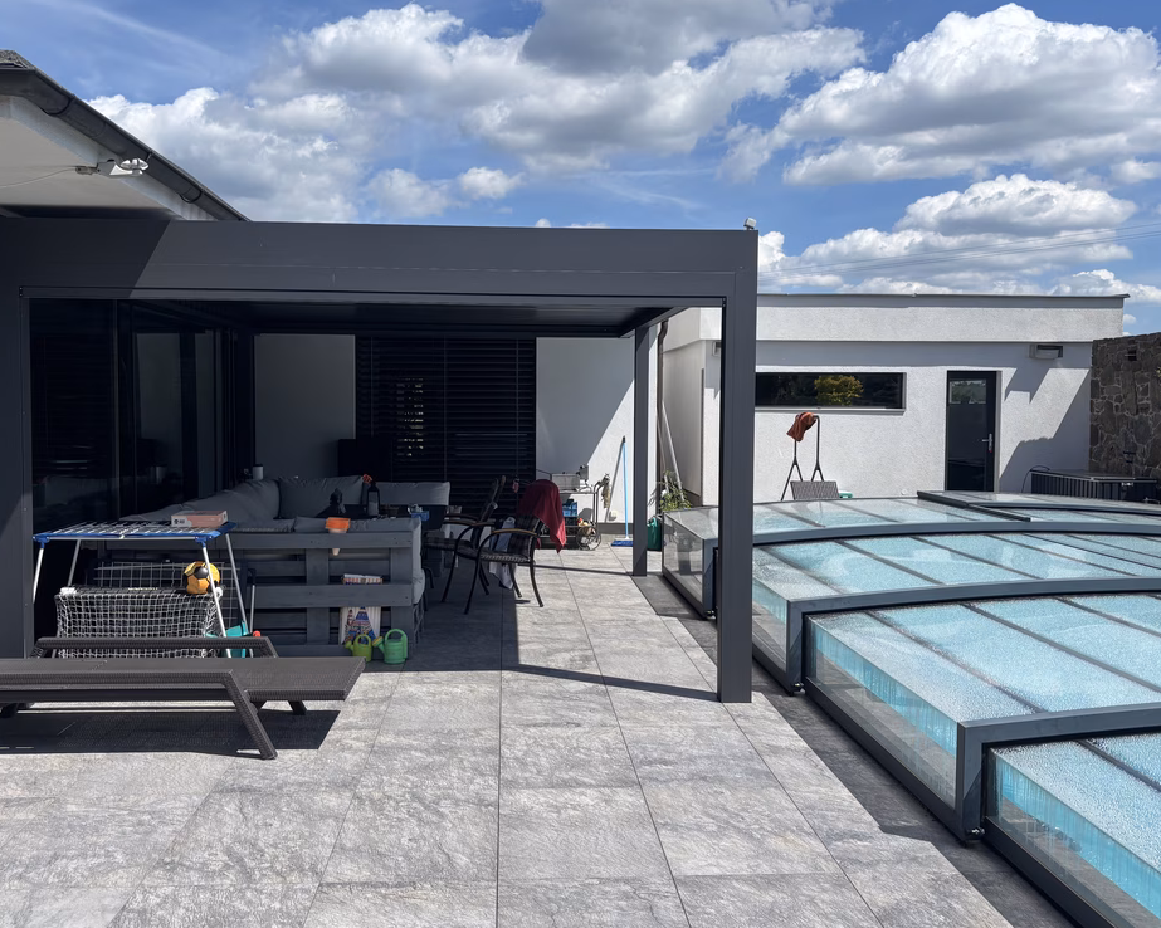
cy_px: 450
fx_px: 1134
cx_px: 560
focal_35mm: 33
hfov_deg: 54.2
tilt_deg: -2.9
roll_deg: -0.1
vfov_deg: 44.5
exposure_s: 1/4854
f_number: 1.6
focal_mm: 5.96
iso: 50
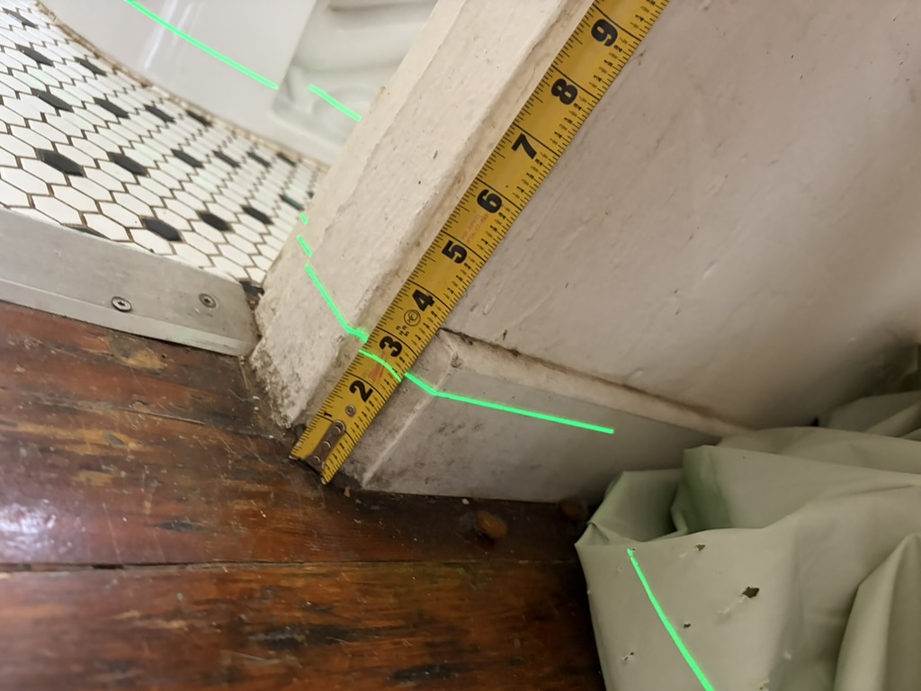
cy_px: 346
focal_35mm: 26
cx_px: 460
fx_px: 692
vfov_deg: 53.1
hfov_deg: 67.3
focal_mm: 5.96
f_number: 1.6
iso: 500
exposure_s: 1/46
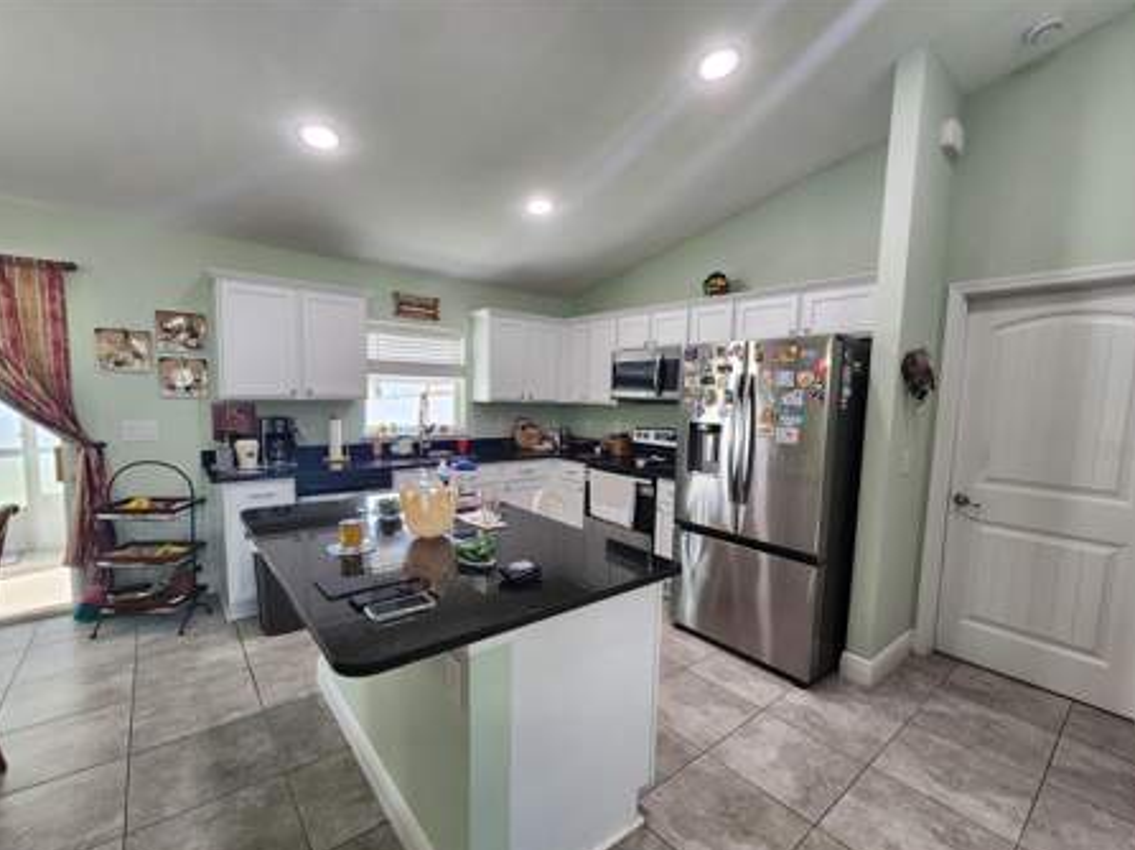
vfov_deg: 85.5
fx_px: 459
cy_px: 450
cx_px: 562
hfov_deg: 102.1
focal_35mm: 14
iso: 200
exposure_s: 1/60
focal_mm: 2.2
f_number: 2.2
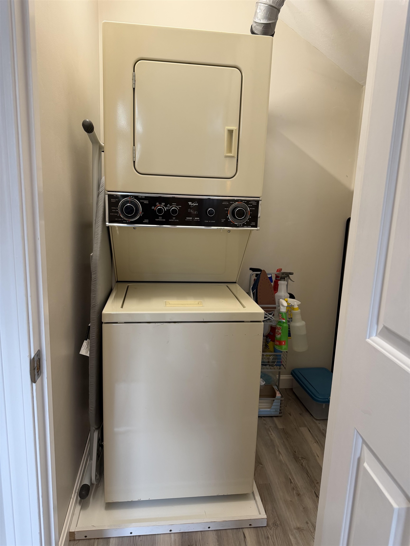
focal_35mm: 24
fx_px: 379
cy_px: 273
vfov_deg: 71.6
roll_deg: -2.9
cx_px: 205
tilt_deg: -11.2
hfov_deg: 56.8
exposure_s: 1/60
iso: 160
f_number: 1.78
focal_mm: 6.76
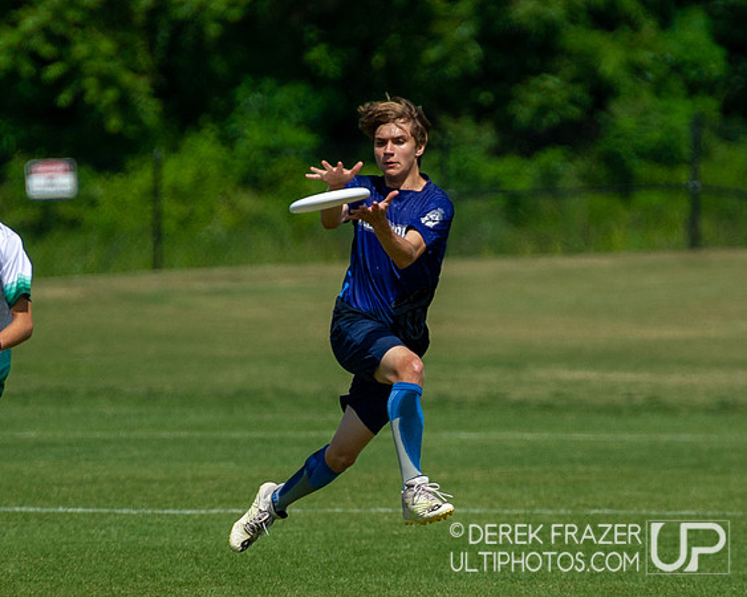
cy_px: 283
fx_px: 18092
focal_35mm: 819
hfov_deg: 2.4
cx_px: 355
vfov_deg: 1.9
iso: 320
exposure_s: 1/4000
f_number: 4
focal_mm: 280
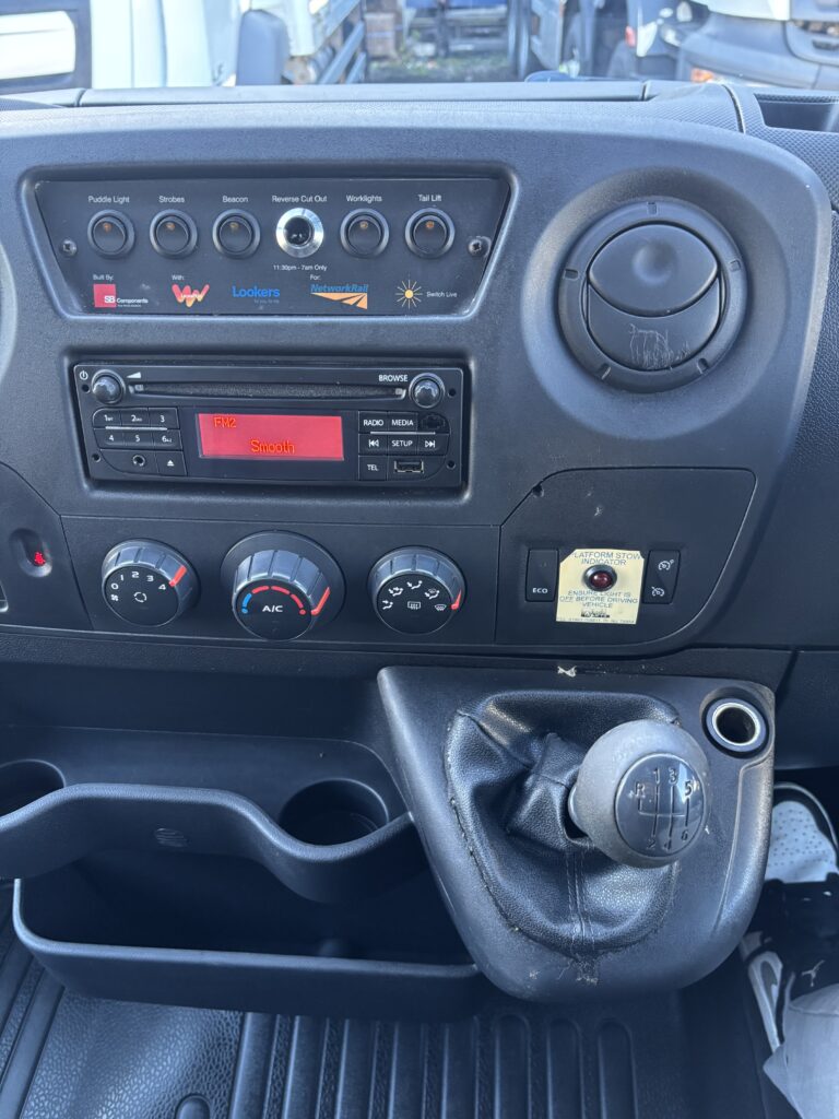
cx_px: 420
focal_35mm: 26
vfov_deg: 67.3
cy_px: 560
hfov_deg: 53.1
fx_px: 840
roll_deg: +1.3
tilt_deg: -33.4
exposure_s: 1/60
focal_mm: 5.96
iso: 320
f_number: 1.6
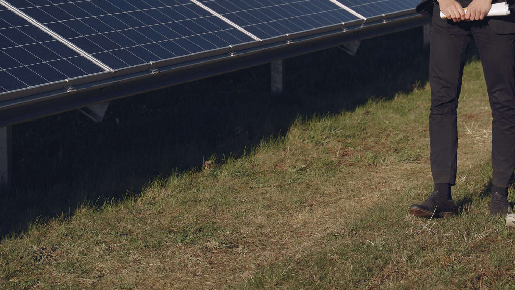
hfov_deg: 20.7
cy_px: 9
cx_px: 335
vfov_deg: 11.7
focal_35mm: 103
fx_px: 1407
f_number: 4
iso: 200
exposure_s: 1/3200
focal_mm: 57
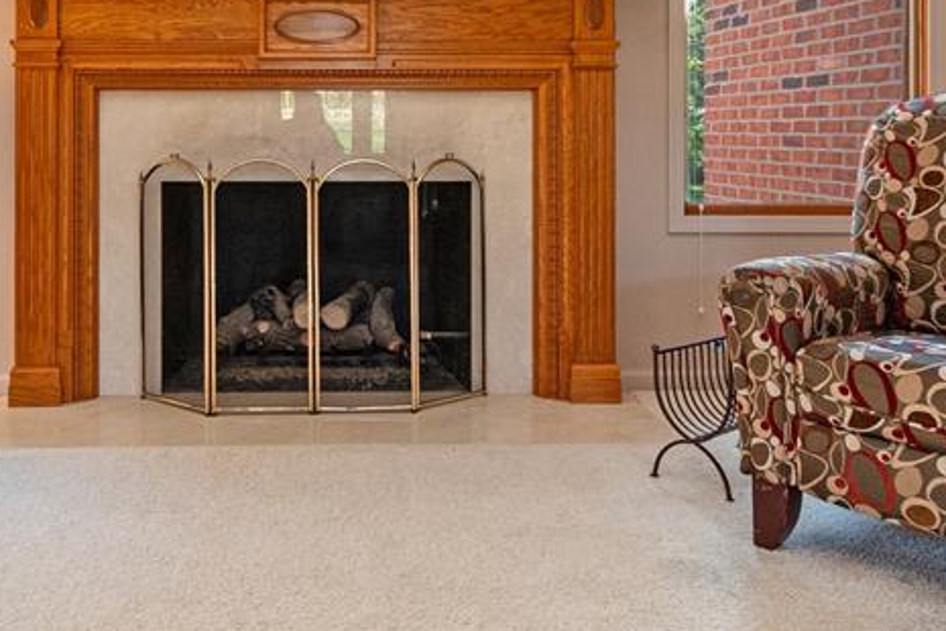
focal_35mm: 33
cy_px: 112
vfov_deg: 38.2
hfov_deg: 56.2
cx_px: 328
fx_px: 867
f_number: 4.5
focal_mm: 10
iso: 1250
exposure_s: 1/80
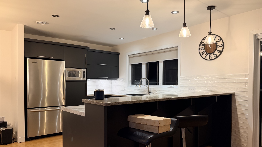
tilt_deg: -1.8
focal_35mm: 27
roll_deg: -0.6
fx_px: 188
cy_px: 85
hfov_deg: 69.9
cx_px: 128
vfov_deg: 42.7
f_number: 1.78
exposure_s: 1/60
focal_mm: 6.76
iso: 200
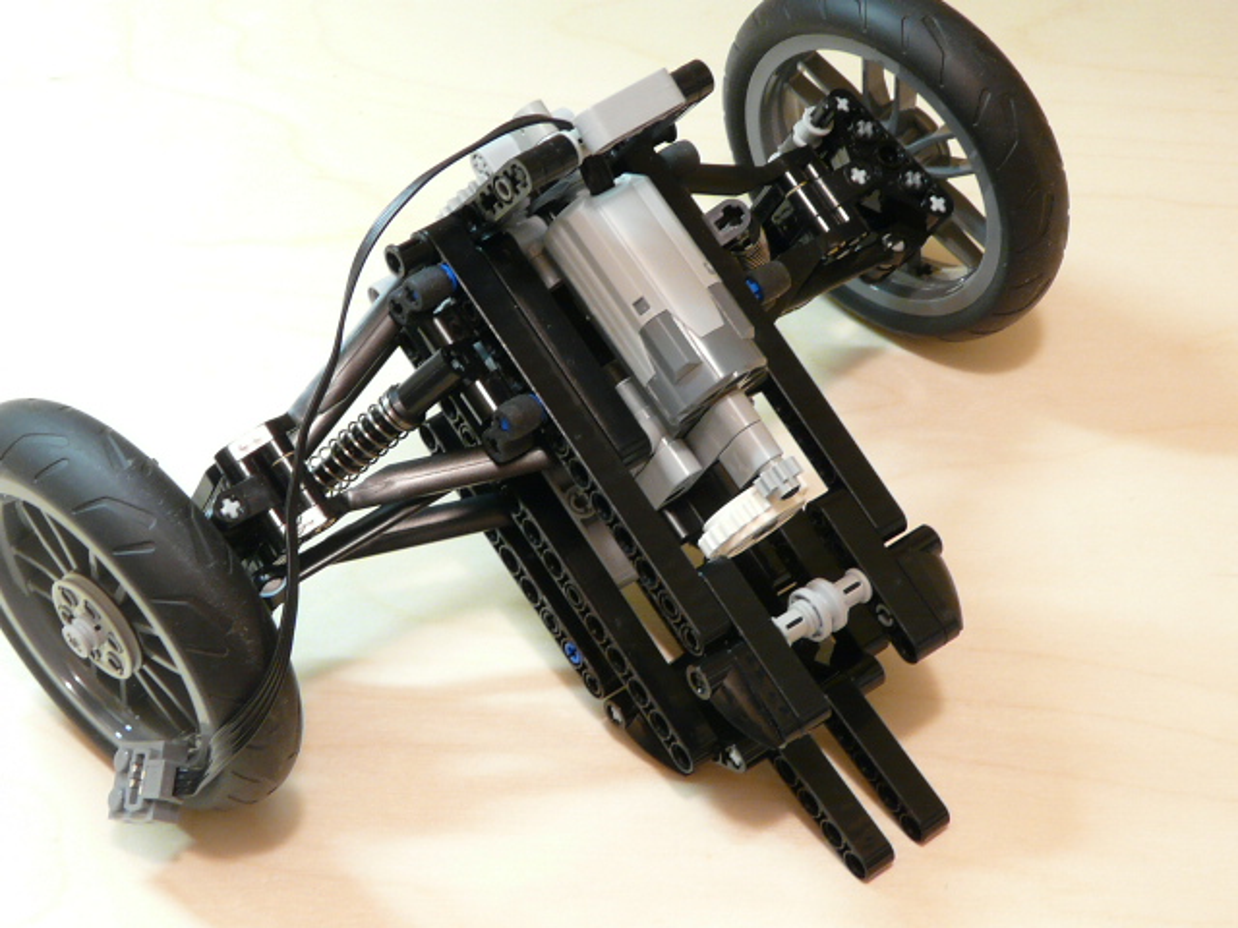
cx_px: 619
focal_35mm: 88
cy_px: 464
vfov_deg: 16.8
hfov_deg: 22.3
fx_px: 3147
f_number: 3.2
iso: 100
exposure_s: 1/2
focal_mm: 9
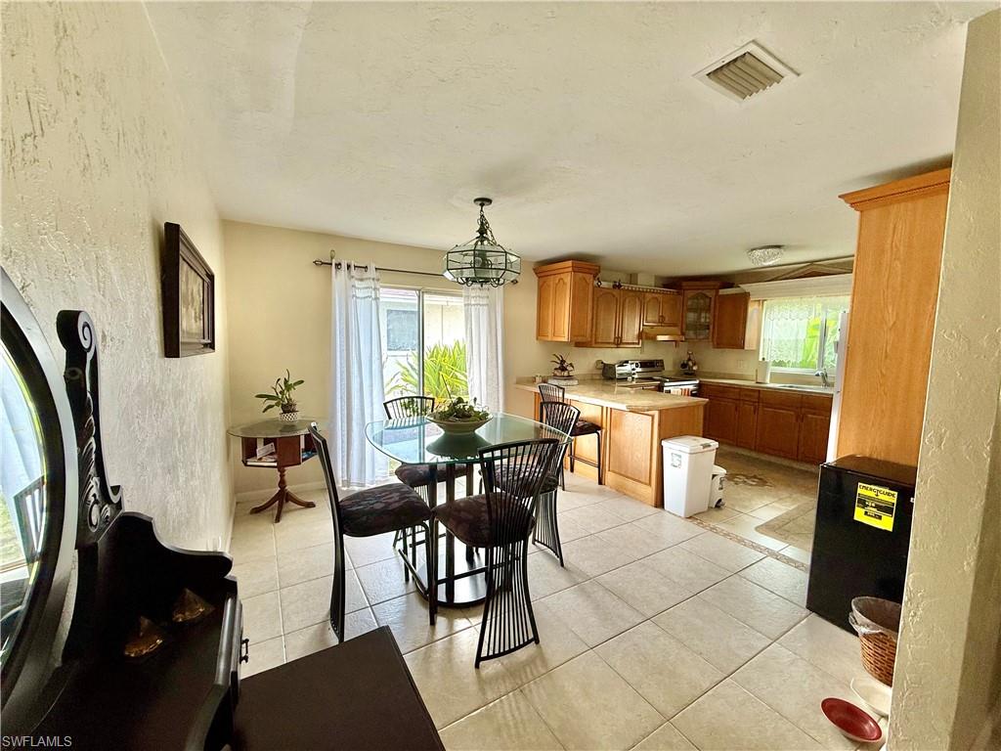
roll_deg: -0.8
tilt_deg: -4.2
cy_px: 376
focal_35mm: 14
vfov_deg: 85.7
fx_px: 405
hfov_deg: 102.1
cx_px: 500
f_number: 2.2
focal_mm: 2.22
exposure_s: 1/106
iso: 64
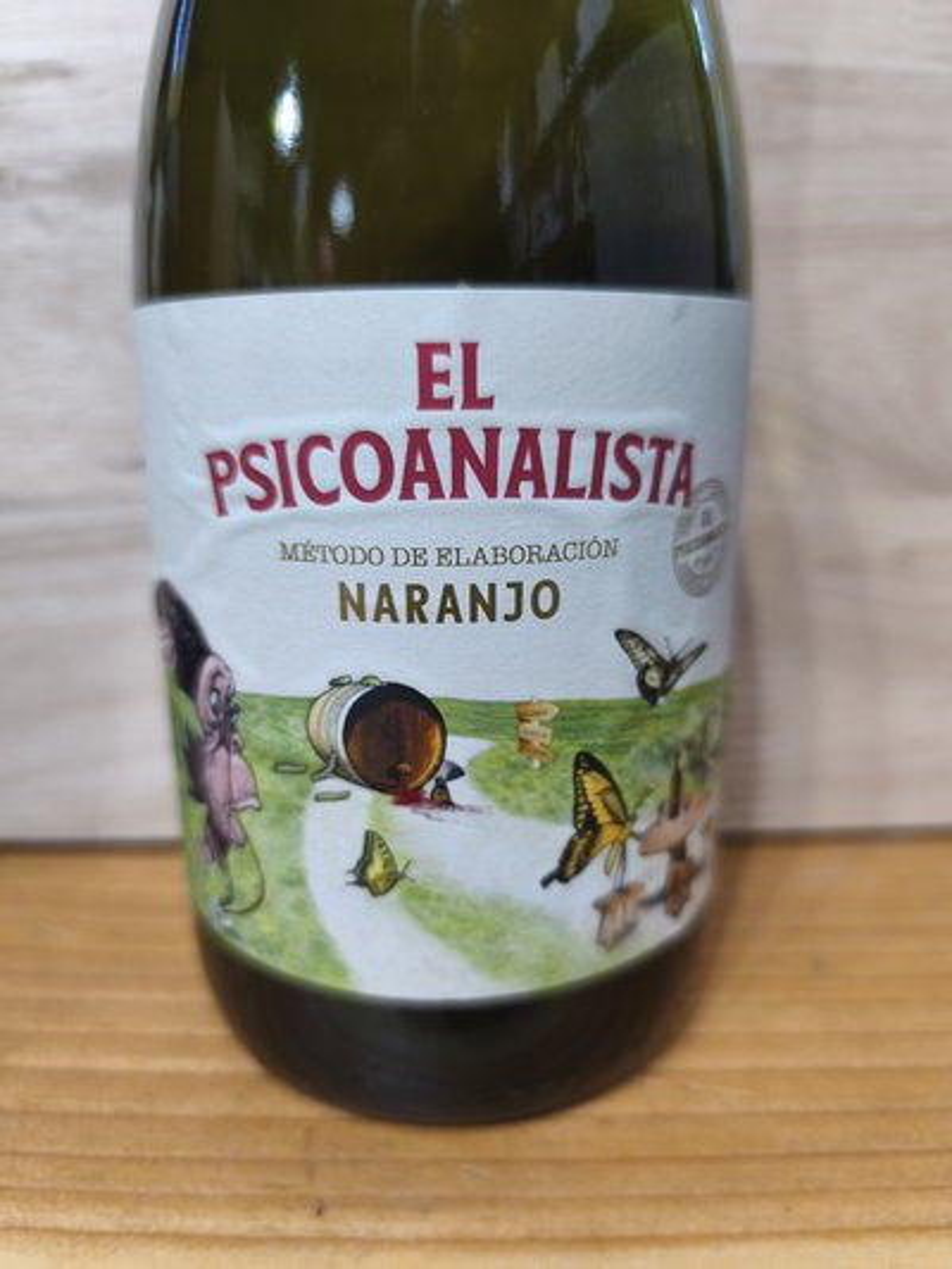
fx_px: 843
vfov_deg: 73.9
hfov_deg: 58.9
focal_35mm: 23
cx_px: 476
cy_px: 634
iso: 800
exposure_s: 1/50
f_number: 1.65
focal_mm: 6.14
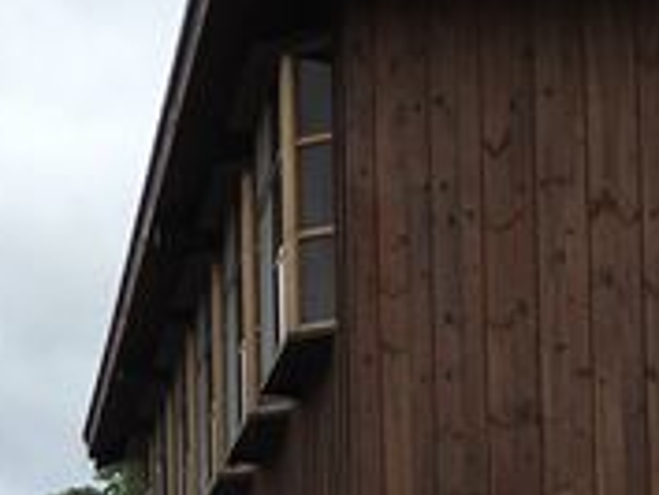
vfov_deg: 10.8
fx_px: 2496
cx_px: 34
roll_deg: +0.5
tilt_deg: +4.1
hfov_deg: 14.8
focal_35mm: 131
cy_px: 785
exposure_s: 1/1183
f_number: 2.2
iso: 25
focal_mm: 4.15
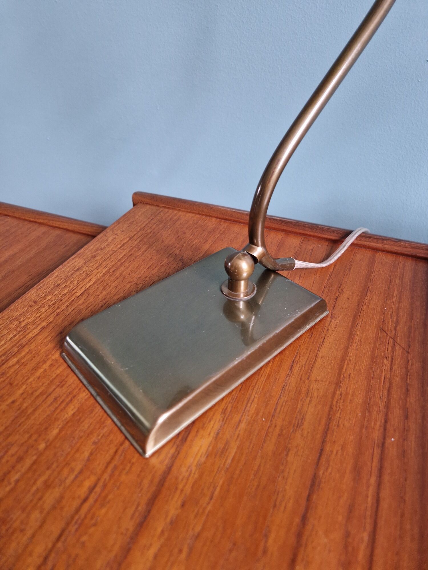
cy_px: 285
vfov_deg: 73.9
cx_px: 214
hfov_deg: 58.9
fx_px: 379
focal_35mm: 23
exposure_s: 1/33
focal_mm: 5.4
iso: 640
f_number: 1.8
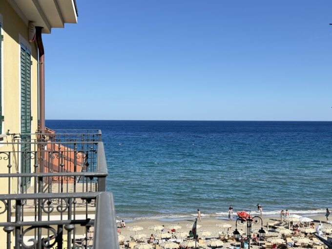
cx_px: 166
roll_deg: -0.6
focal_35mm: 48
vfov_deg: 30.3
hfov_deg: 39.7
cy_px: 124
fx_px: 460
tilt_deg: -1.2
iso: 80
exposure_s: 1/3226
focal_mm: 6.76
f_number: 1.78
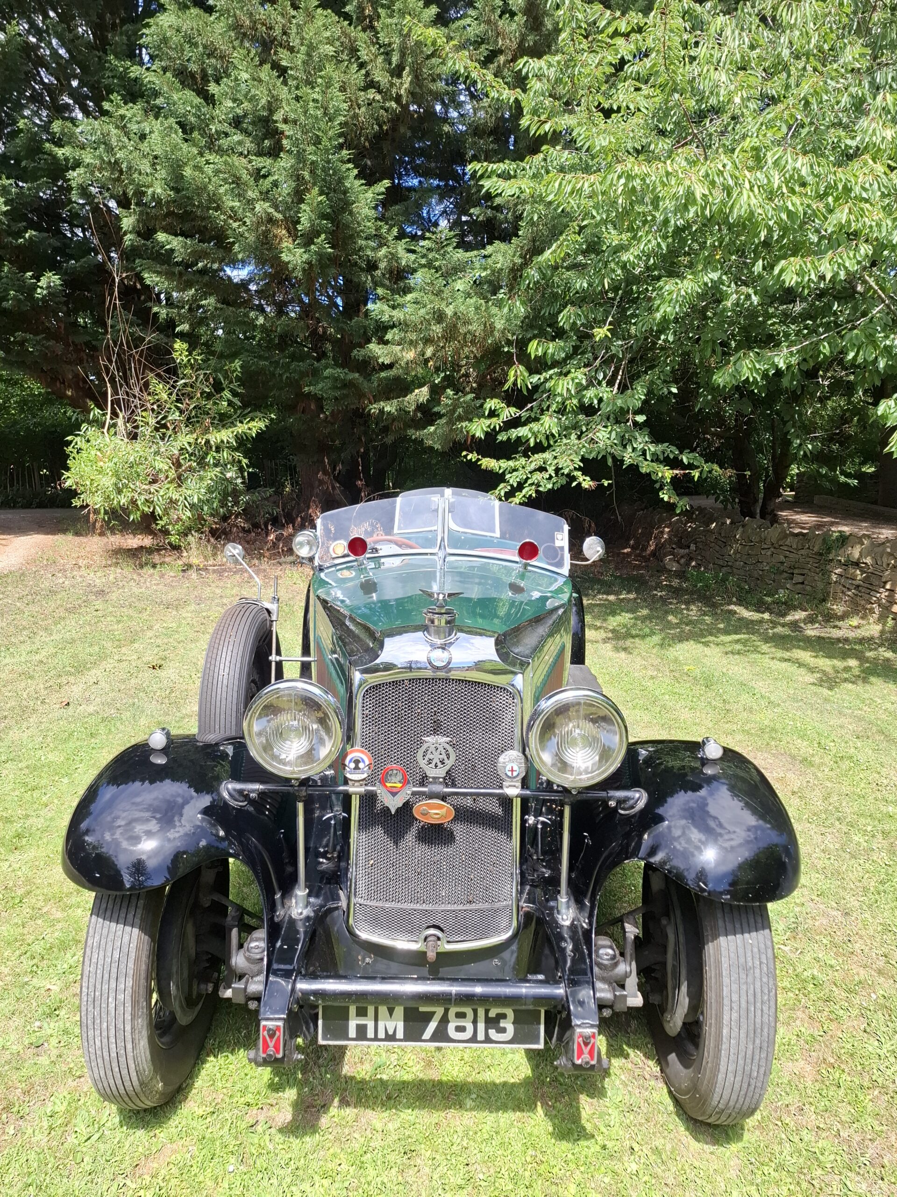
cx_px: 448
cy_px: 598
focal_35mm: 23
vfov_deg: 73.9
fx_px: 795
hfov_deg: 58.9
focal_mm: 5.54
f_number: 1.8
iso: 50
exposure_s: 1/652
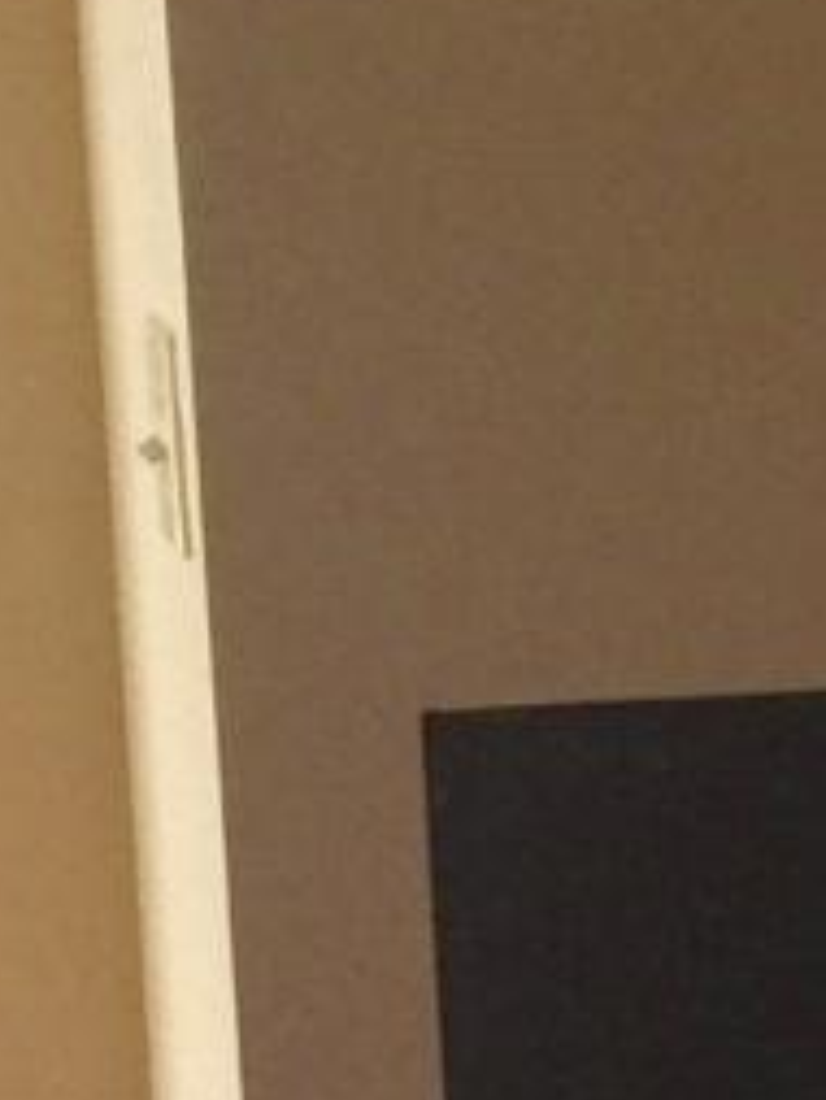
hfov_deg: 6.1
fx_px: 7280
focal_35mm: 229
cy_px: 1152
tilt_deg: -11.6
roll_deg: +0.3
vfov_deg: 8.6
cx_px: 2182
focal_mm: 4.15
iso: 32
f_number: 2.2
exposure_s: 1/30
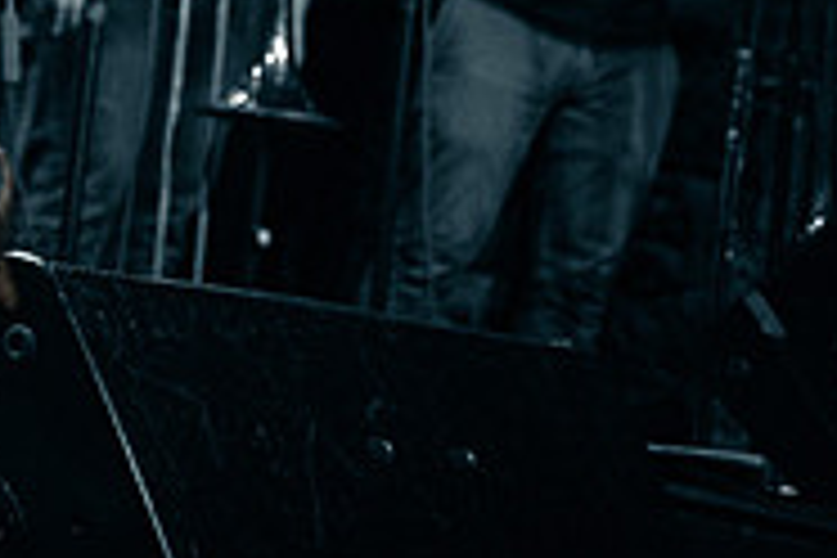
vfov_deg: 12.1
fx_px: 2534
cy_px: -200
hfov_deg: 17.2
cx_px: -351
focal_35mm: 109
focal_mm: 35
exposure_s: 1/320
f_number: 2.5
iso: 5000
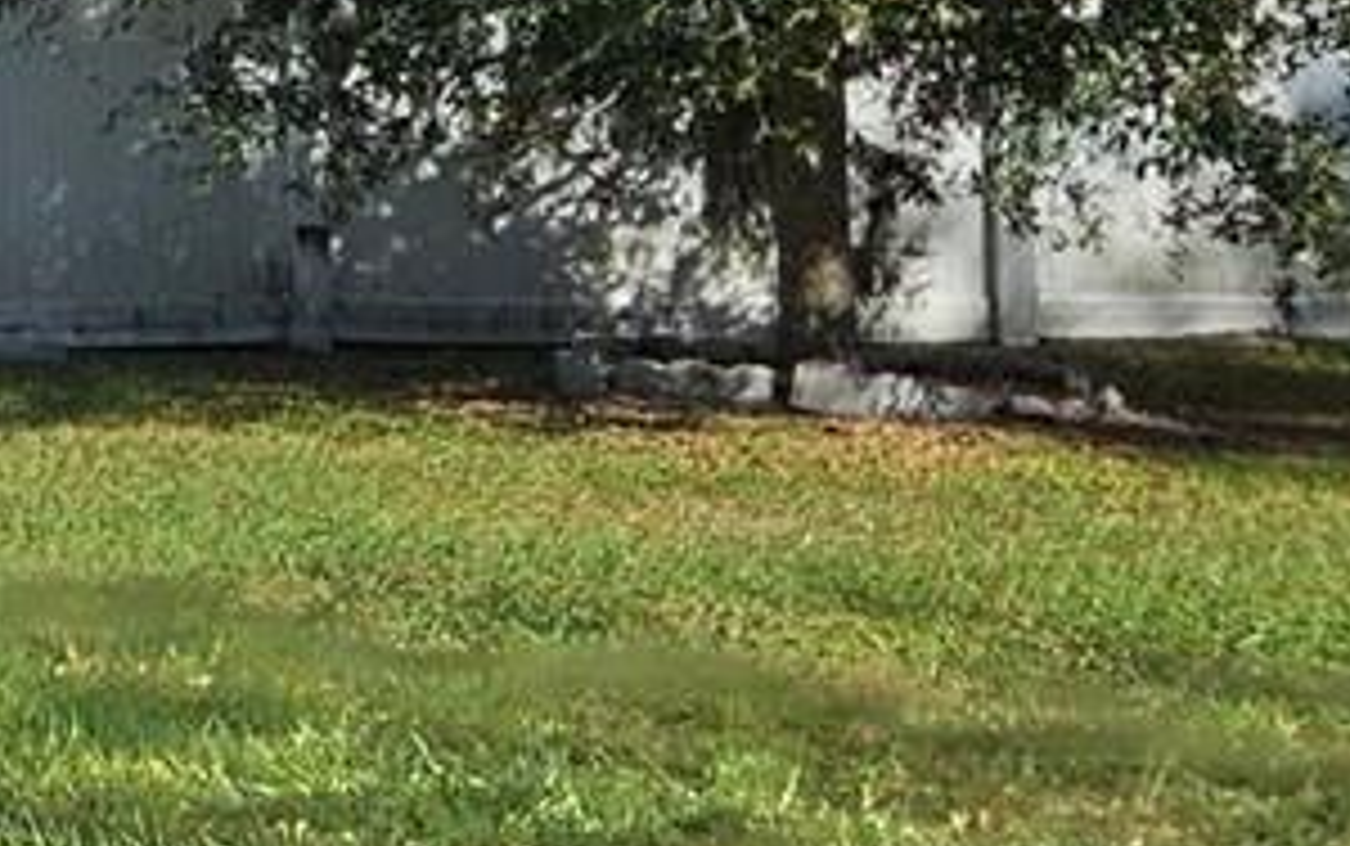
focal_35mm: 130
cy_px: -104
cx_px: -580
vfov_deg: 10.0
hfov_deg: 15.1
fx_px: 4787
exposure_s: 1/3333
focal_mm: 5.4
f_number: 1.8
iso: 25
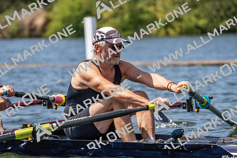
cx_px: 118
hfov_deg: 8.3
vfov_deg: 5.5
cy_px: 79
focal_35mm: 248
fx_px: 1633
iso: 320
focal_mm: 248
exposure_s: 1/2000
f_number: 5.6
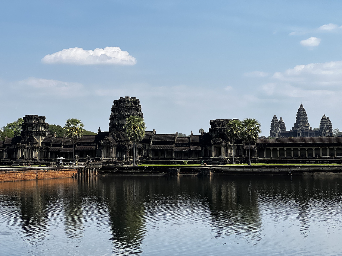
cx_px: 171
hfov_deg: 25.3
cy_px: 128
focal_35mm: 77
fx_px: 761
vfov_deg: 19.1
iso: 32
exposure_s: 1/943
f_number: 2.8
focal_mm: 9
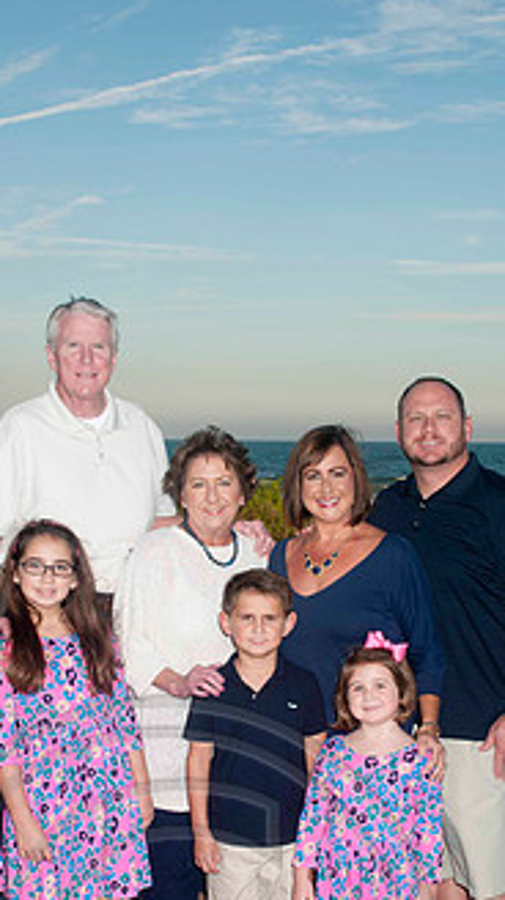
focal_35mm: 69
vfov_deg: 30.3
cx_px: 279
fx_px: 1646
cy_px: 609
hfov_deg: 17.4
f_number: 8
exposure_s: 1/250
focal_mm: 32
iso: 100
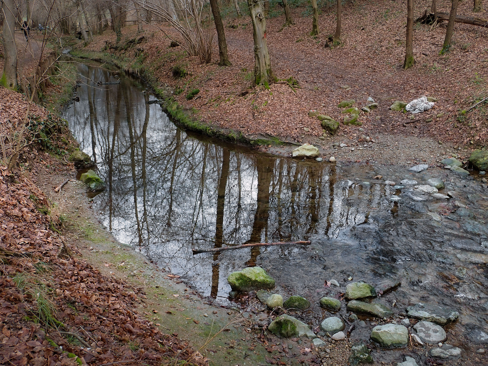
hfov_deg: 52.6
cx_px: 244
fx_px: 493
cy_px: 183
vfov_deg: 40.7
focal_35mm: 35
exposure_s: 1/100
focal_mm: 6.4
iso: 160
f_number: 3.5
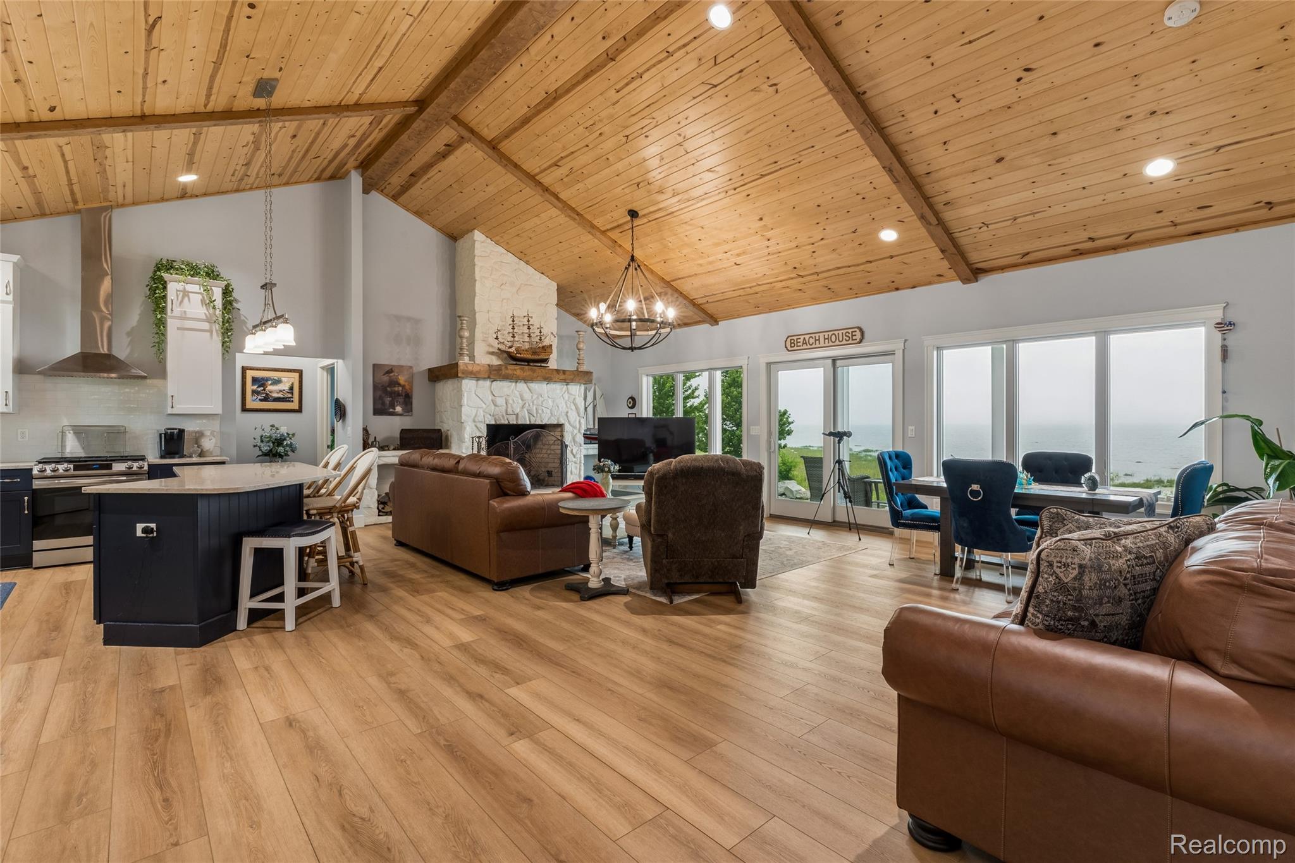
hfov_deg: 96.7
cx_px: 648
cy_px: 432
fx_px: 575
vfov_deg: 73.7
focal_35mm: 16
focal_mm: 16
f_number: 16
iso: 400
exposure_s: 1/3.33
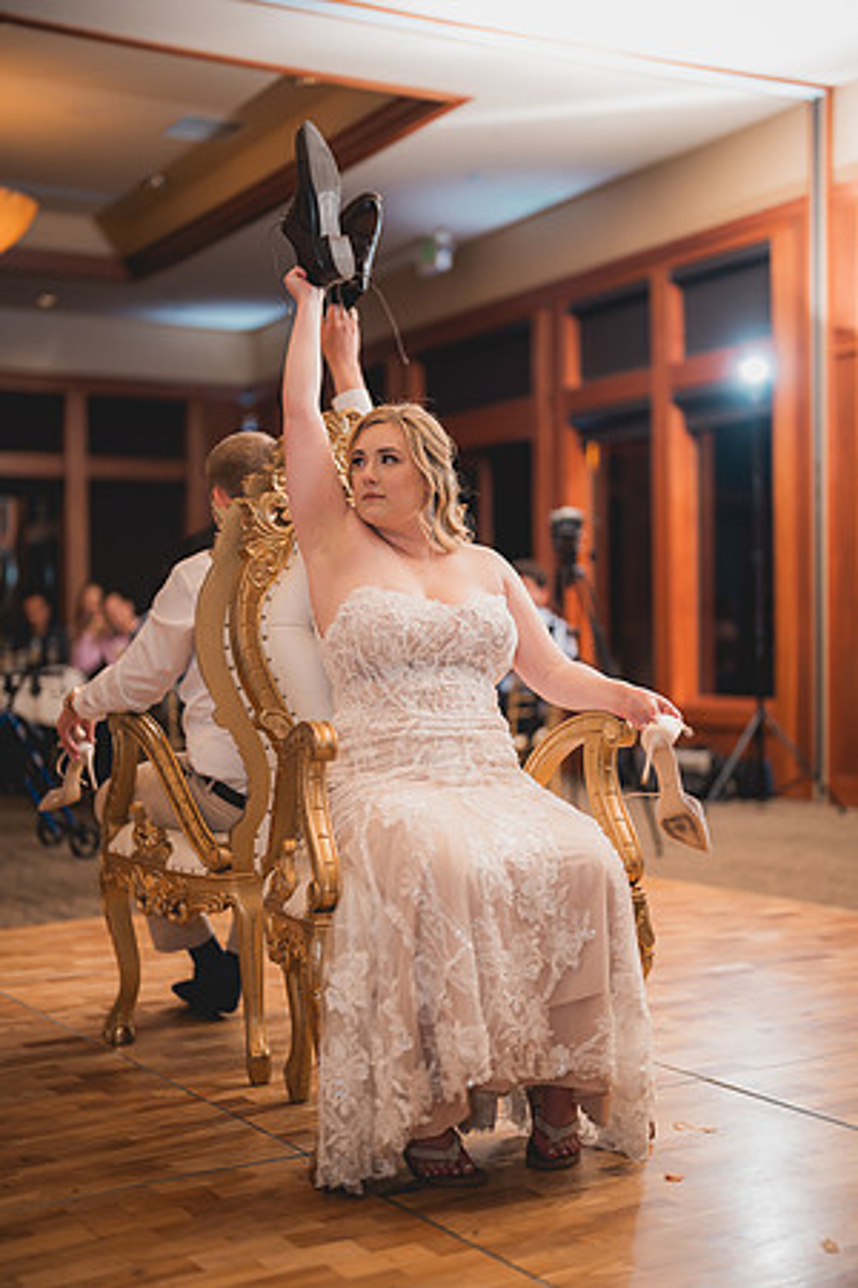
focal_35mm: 50
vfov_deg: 39.6
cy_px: 644
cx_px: 429
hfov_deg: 27.0
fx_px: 1787
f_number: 1.2
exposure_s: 1/250
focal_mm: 50
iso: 200
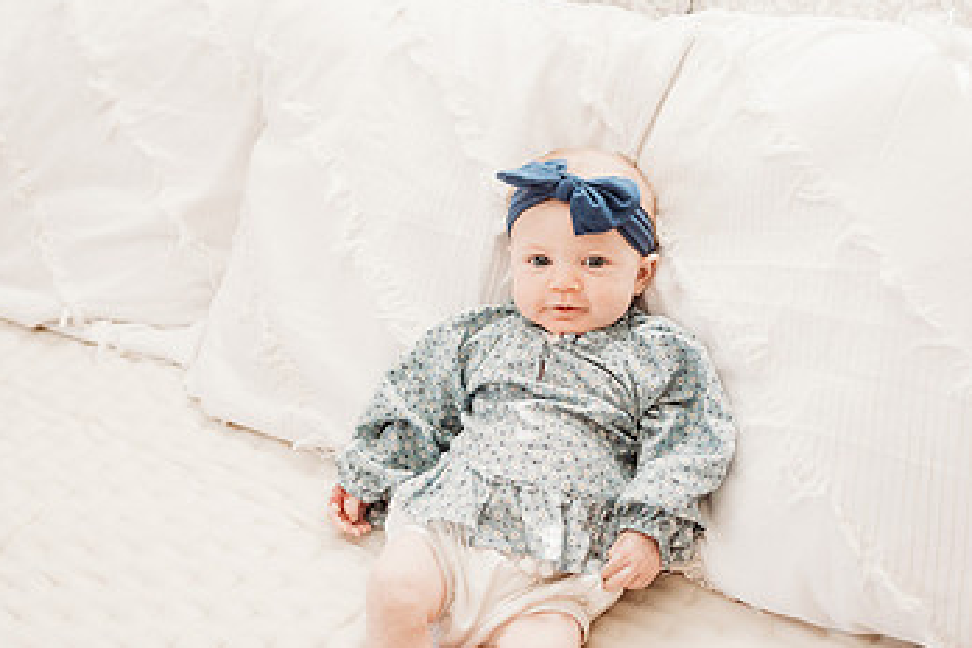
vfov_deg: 33.1
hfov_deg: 48.2
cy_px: 216
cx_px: 573
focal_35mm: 40
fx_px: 1080
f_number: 2.2
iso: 640
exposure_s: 1/100
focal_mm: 24
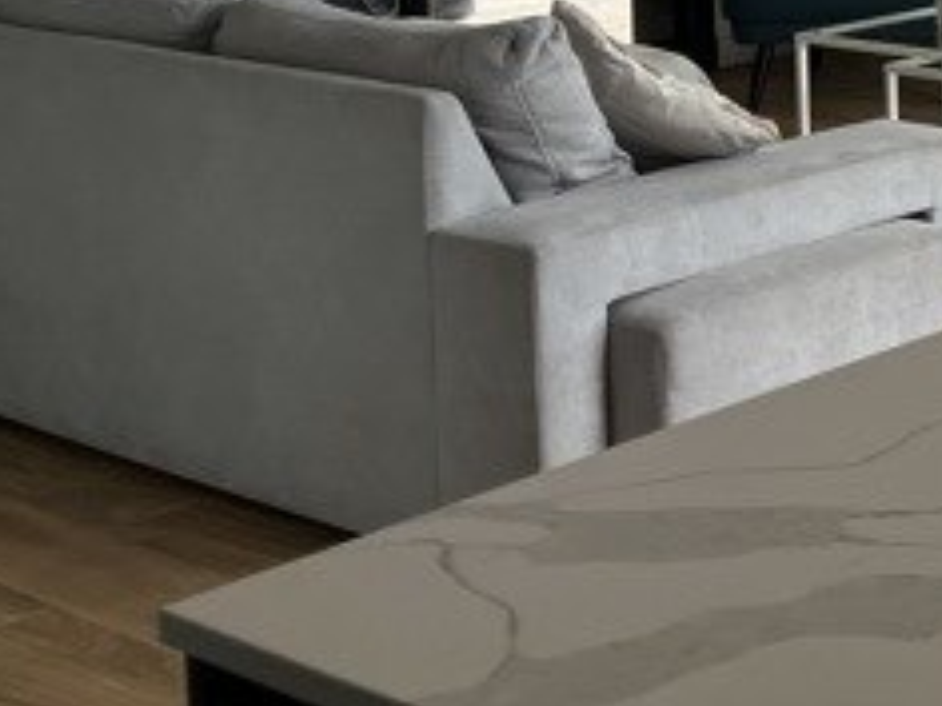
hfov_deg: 18.9
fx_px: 2395
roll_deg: +1.1
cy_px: -259
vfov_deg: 15.8
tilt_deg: -3.0
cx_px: 1509
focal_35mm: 88
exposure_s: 1/122
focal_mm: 5.1
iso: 80
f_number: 1.6
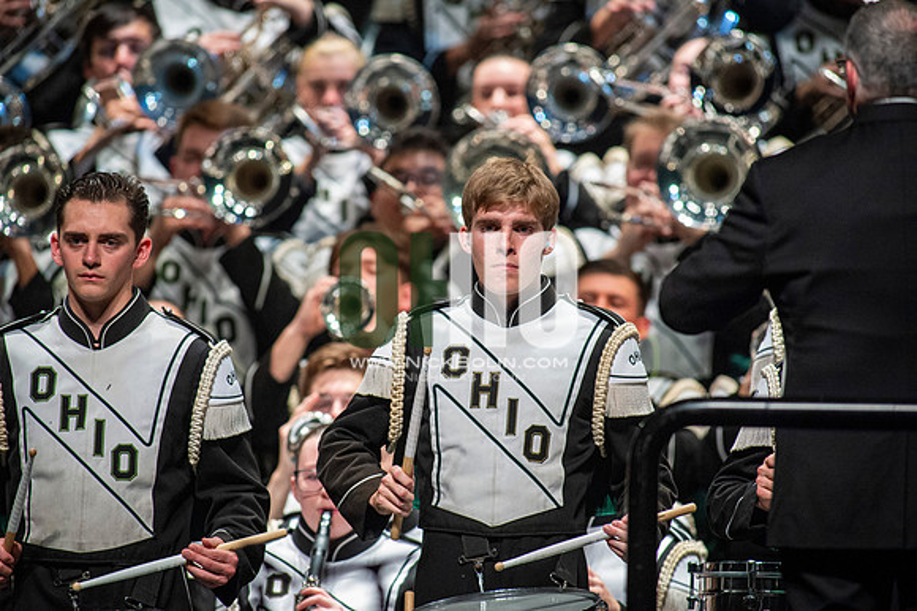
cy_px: 306
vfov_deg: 2.3
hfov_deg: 3.4
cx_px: 458
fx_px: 15274
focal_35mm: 600
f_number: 5.6
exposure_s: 1/400
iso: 5000
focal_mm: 600
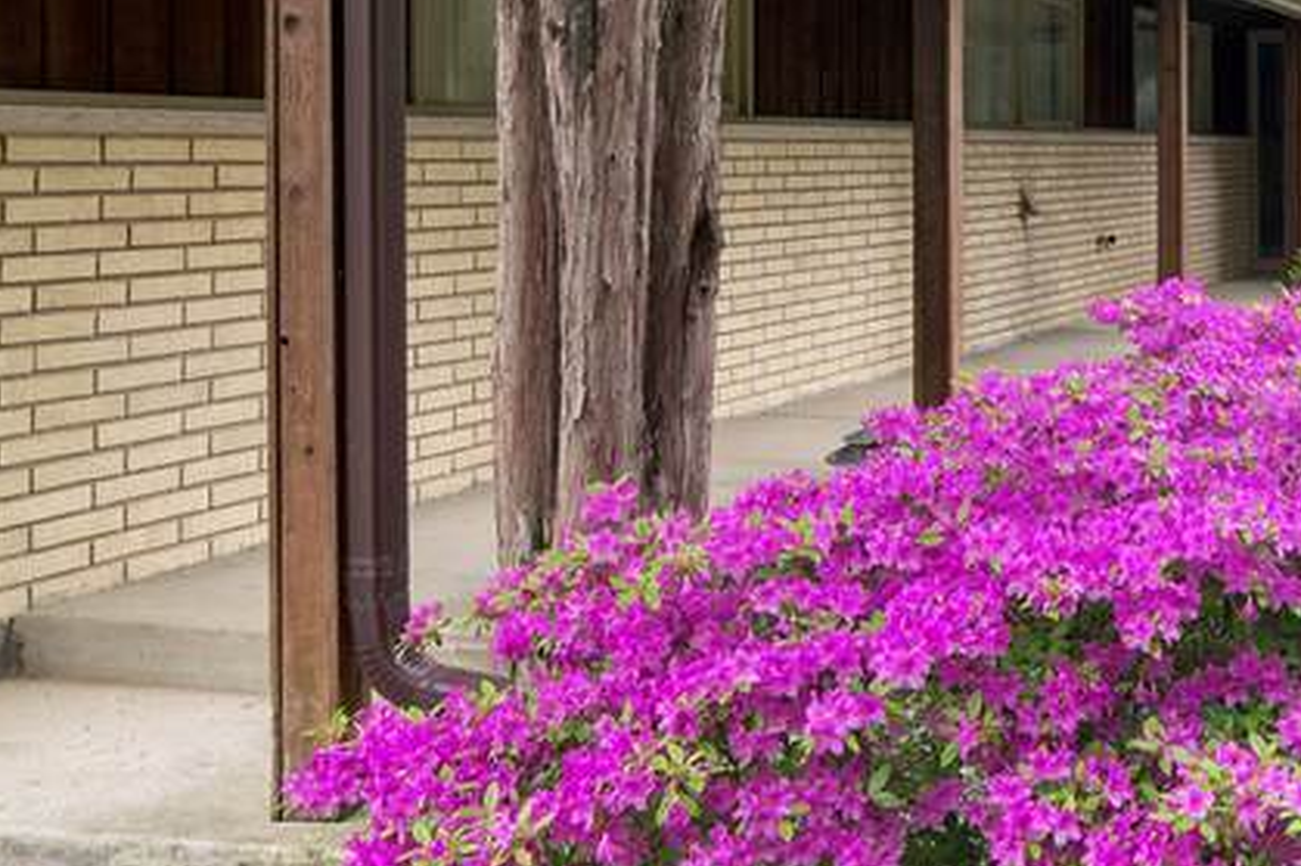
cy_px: 129
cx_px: 1506
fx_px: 1987
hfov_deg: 31.3
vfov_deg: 24.1
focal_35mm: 55
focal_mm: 12
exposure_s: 1/25
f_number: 8
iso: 200
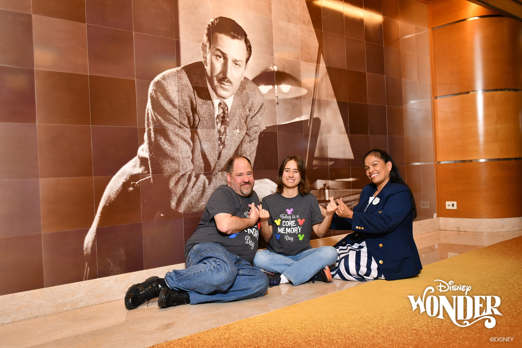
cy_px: 174
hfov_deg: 57.2
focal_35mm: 33
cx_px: 261
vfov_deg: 40.0
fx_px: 478
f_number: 5.6
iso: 640
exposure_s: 1/125
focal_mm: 22
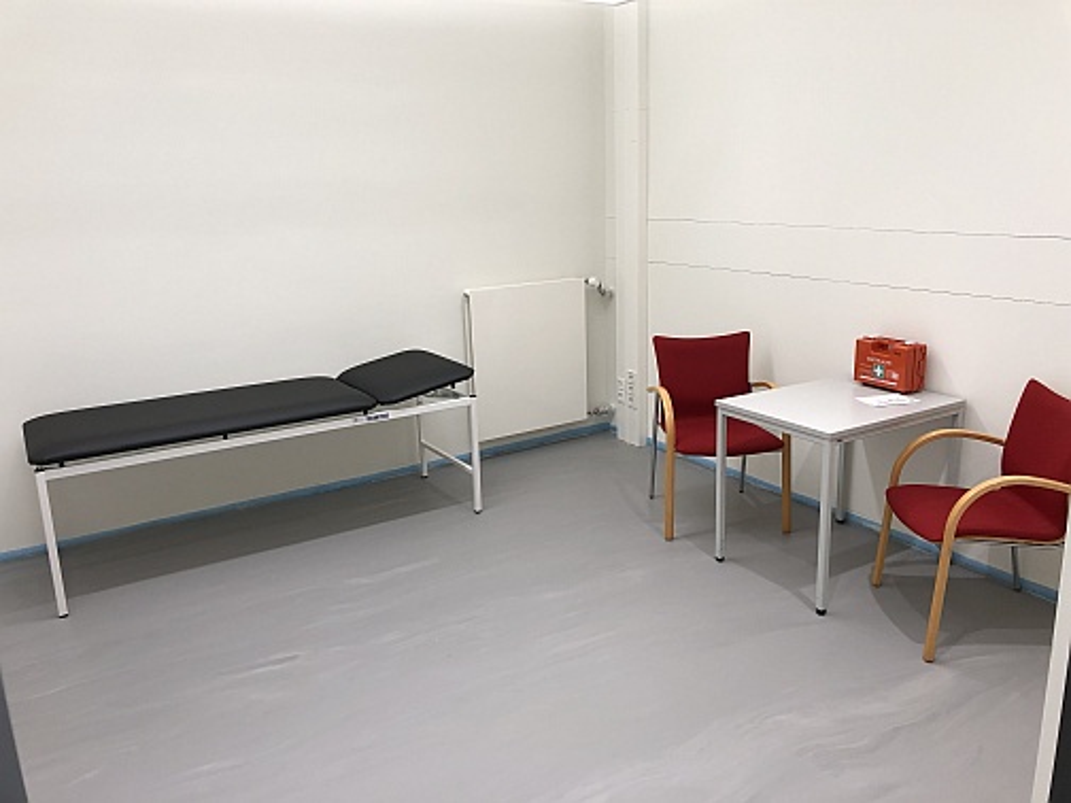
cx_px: 536
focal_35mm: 28
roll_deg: +0.9
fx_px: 866
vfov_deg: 49.7
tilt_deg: -13.0
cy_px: 402
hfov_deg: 63.4
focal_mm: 3.99
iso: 25
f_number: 1.8
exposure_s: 1/33
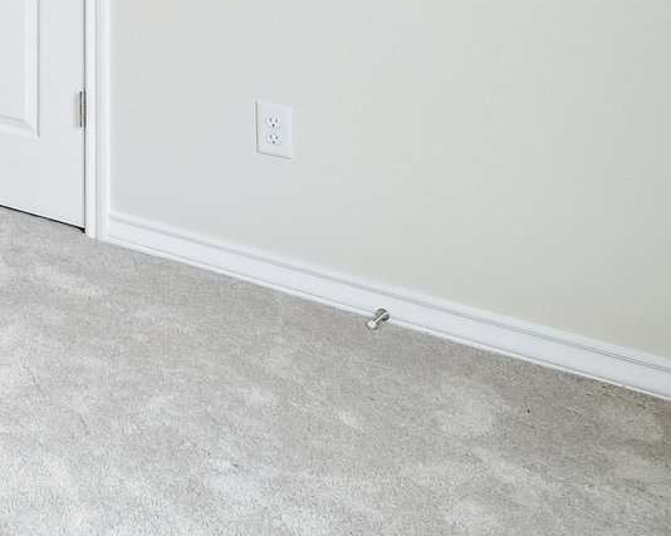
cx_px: -332
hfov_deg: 25.9
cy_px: -224
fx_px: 1072
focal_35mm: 54
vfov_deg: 23.5
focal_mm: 10
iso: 400
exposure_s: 1/30
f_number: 8
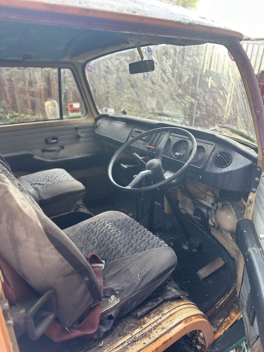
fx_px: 244
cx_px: 132
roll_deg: -1.0
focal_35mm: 24
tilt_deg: -27.6
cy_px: 176
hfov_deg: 56.8
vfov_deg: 71.6
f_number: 1.78
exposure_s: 1/121
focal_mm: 6.86
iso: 64
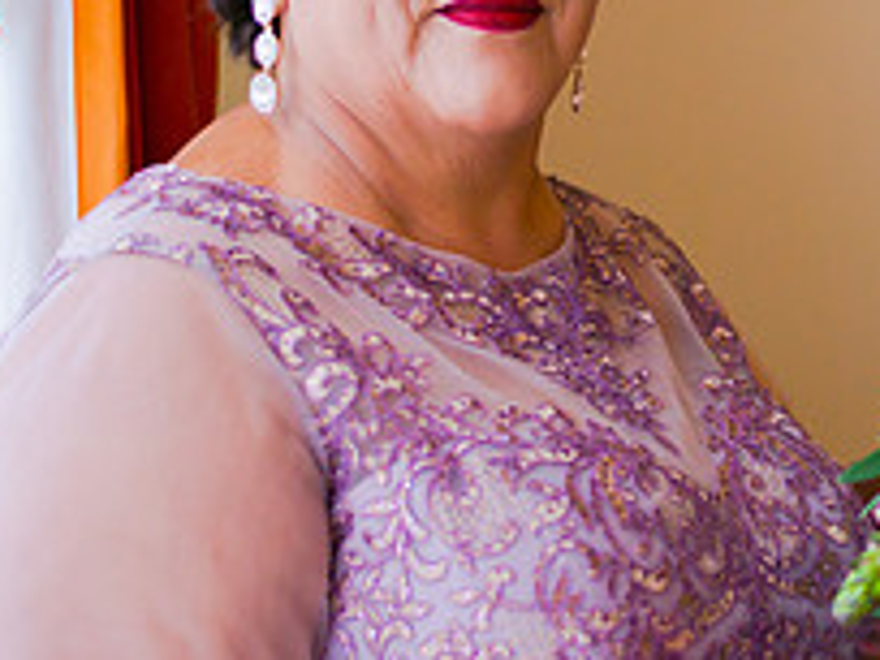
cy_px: 166
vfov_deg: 10.8
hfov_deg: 14.1
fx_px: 3483
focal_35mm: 137
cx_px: 984
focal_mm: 50
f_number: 1.8
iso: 640
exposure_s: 1/800
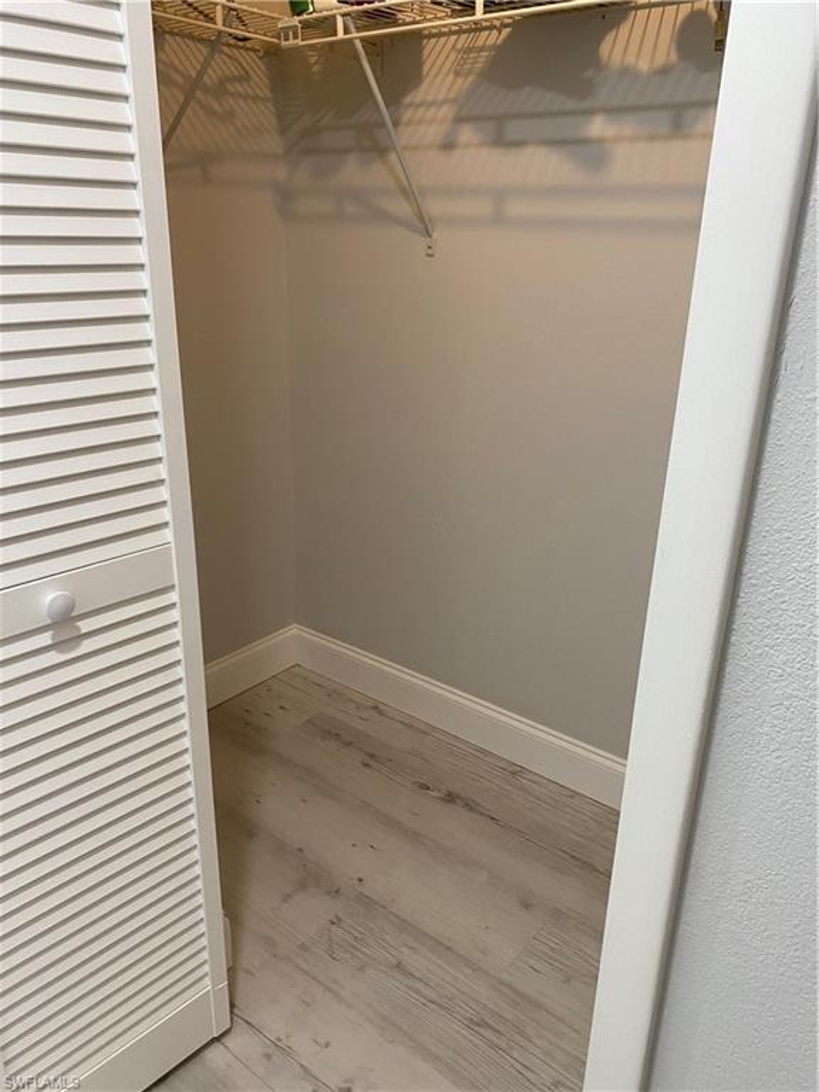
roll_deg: -0.3
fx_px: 820
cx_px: 410
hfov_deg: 53.1
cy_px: 546
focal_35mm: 26
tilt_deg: -20.9
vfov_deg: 67.3
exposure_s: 1/60
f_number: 1.8
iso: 100
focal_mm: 4.25
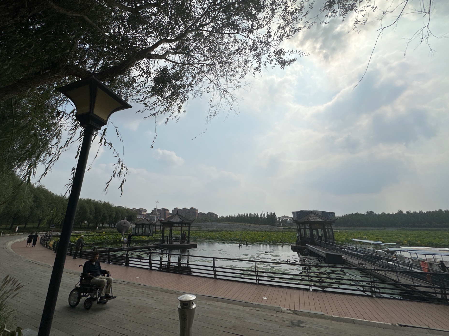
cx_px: 211
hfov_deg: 98.1
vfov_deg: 81.7
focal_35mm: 15
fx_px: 195
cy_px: 168
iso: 50
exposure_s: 1/11905
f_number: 2.2
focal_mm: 2.22
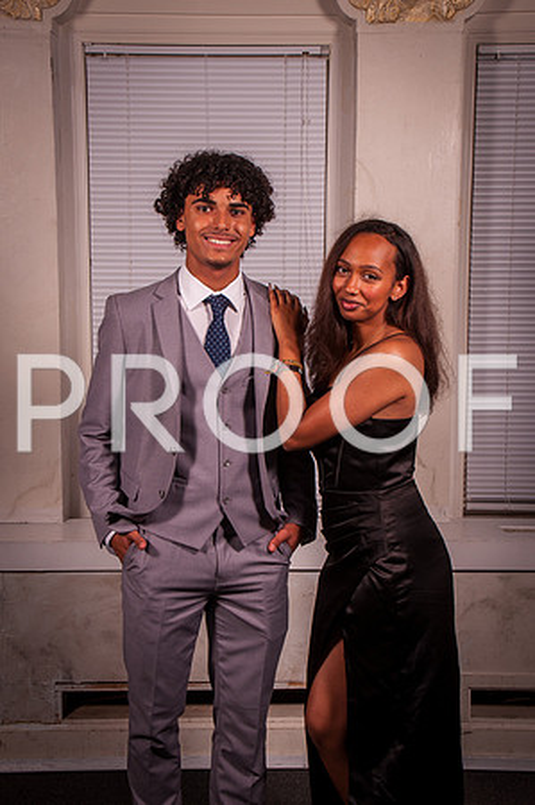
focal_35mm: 63
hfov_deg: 21.5
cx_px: 268
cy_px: 402
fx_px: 1408
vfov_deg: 31.9
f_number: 14
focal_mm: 42
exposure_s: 1/125
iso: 200
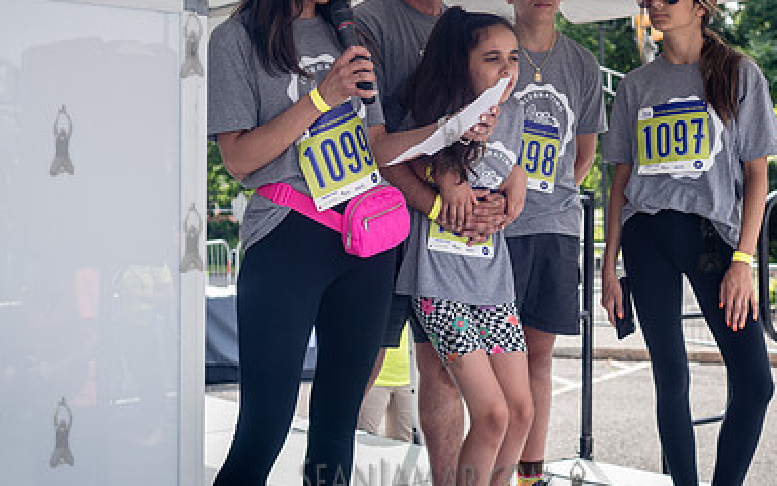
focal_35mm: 57
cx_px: 450
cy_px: 140
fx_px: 1207
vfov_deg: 22.6
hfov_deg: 35.6
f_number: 4
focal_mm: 35
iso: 200
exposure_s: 1/400
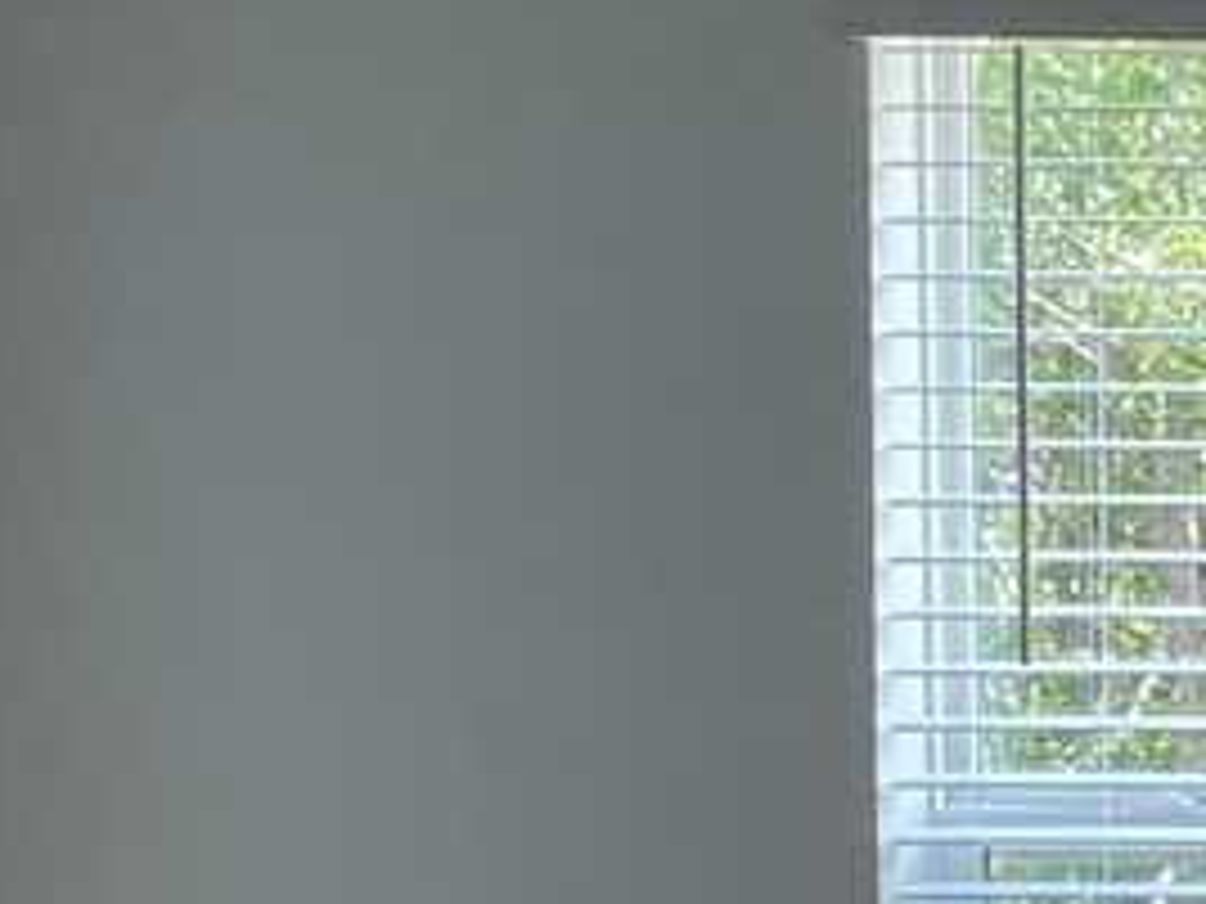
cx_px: 3258
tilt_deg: -2.7
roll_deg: +0.1
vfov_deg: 9.5
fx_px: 5400
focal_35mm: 155
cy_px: 810
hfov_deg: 10.3
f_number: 1.6
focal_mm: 4.2
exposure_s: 1/120
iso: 50
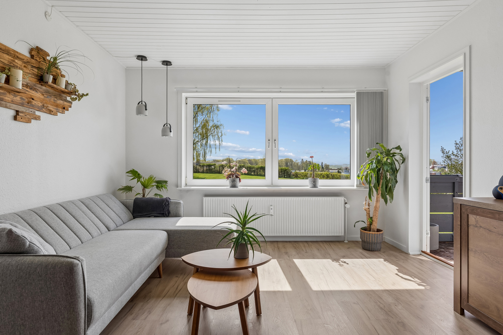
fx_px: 279
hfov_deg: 84.0
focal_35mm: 20
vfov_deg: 61.9
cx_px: 252
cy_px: 168
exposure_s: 1/250
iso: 200
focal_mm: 20
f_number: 8
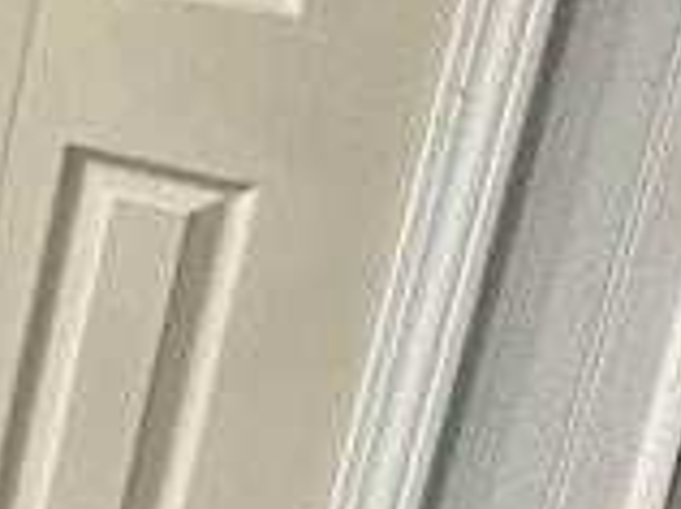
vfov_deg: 15.1
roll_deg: -0.8
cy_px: -229
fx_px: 1788
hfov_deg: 10.9
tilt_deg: -10.4
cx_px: -1465
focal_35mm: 91
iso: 800
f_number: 2.2
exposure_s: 1/60
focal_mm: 2.22
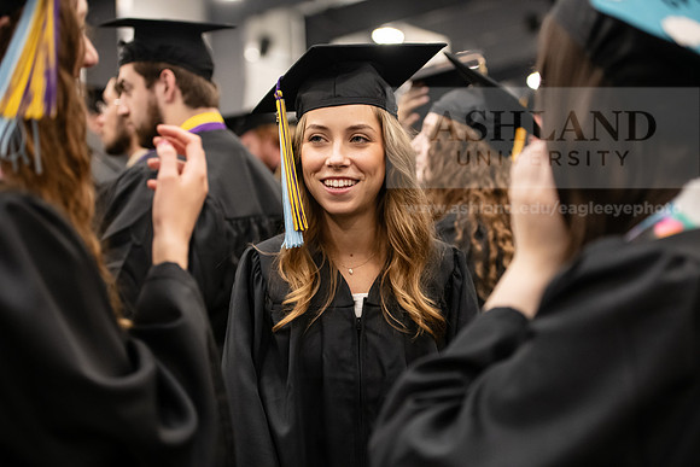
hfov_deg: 28.8
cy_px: 234
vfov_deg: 19.5
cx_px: 350
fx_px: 1361
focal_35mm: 70
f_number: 3.2
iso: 2500
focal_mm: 70
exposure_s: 1/160
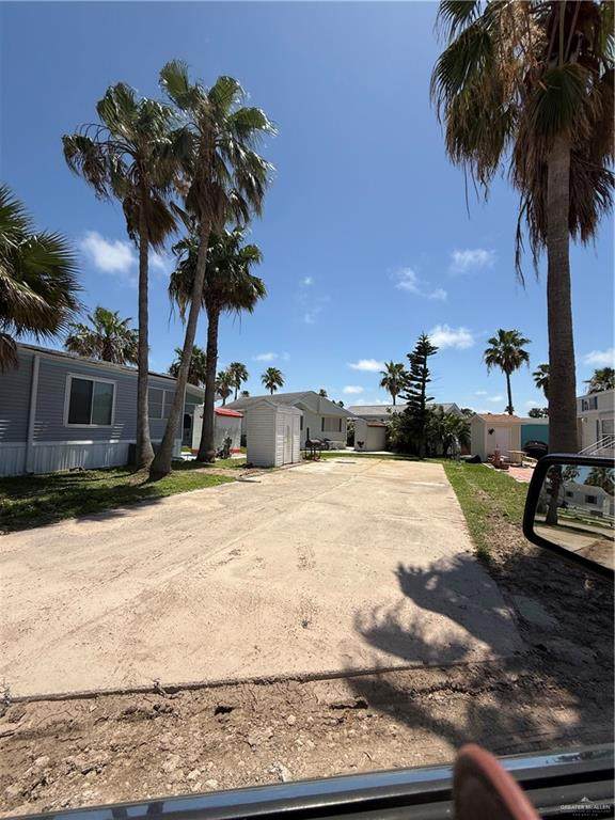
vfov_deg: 102.1
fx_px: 332
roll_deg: -1.5
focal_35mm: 14
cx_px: 308
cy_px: 410
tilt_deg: +3.2
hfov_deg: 85.7
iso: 50
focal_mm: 2.22
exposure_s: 1/3663
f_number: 2.2
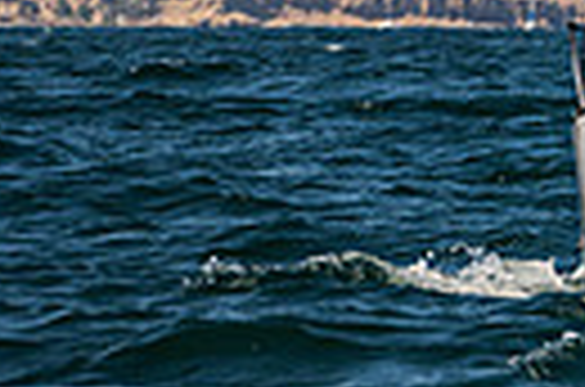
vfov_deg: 1.1
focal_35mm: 1192
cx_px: 1071
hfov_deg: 1.7
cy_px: -424
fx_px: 19323
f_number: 8
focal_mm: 230
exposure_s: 1/2500
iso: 500
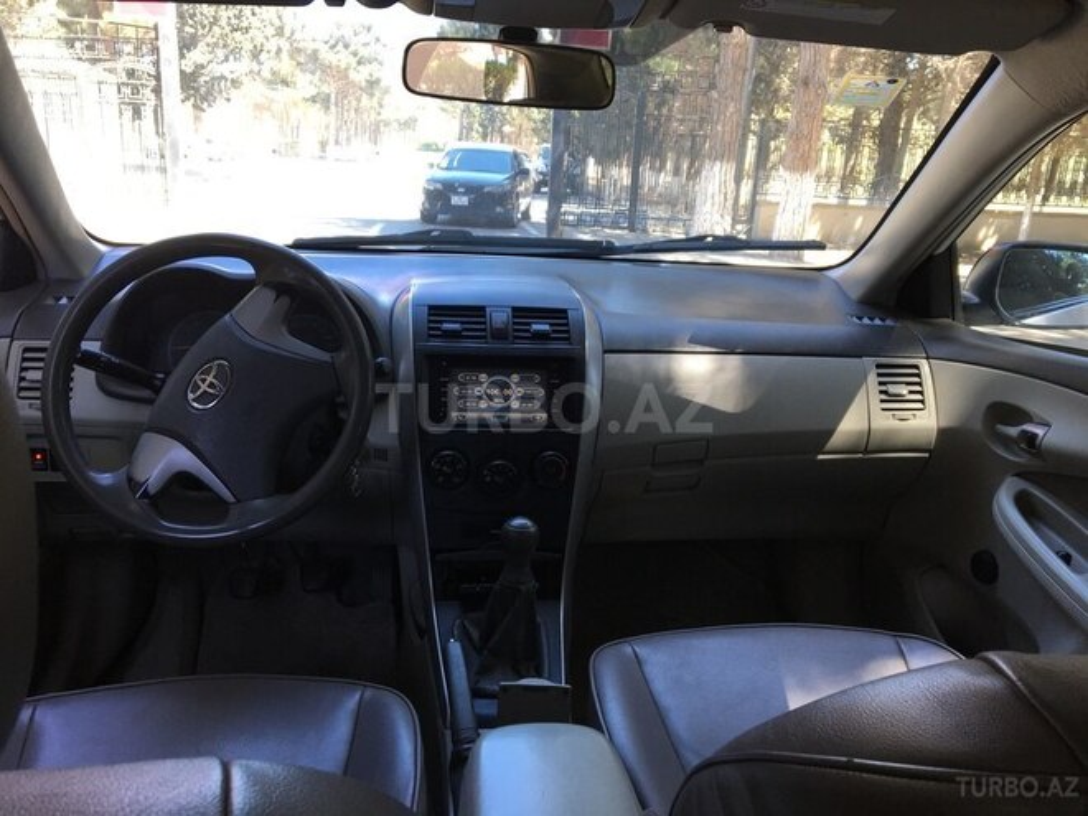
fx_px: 911
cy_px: 408
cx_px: 544
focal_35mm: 29
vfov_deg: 48.2
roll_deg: -3.3
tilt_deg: -16.2
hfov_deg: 61.7
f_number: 2.2
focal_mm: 4.15
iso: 40
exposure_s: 1/100
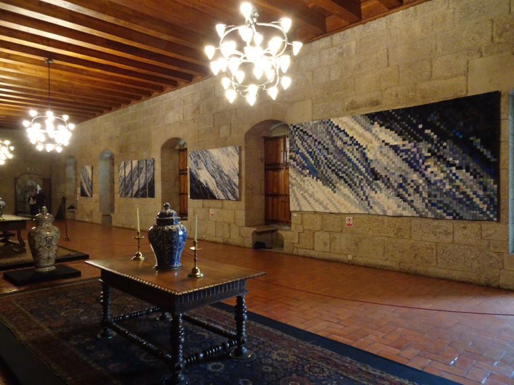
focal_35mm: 24
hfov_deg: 71.6
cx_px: 257
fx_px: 356
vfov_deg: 56.8
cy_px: 192
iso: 800
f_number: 3.5
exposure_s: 1/10
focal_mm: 4.13
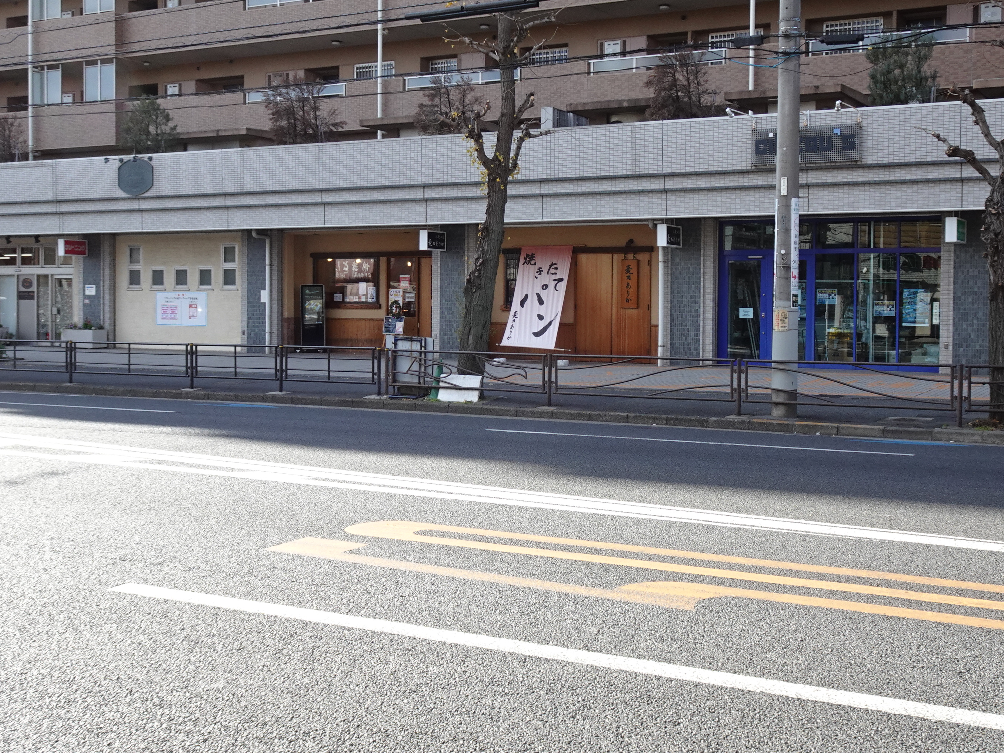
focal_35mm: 43
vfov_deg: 33.6
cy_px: 350
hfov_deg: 43.7
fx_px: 1247
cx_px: 585
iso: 100
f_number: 4
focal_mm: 5.41
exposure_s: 1/200
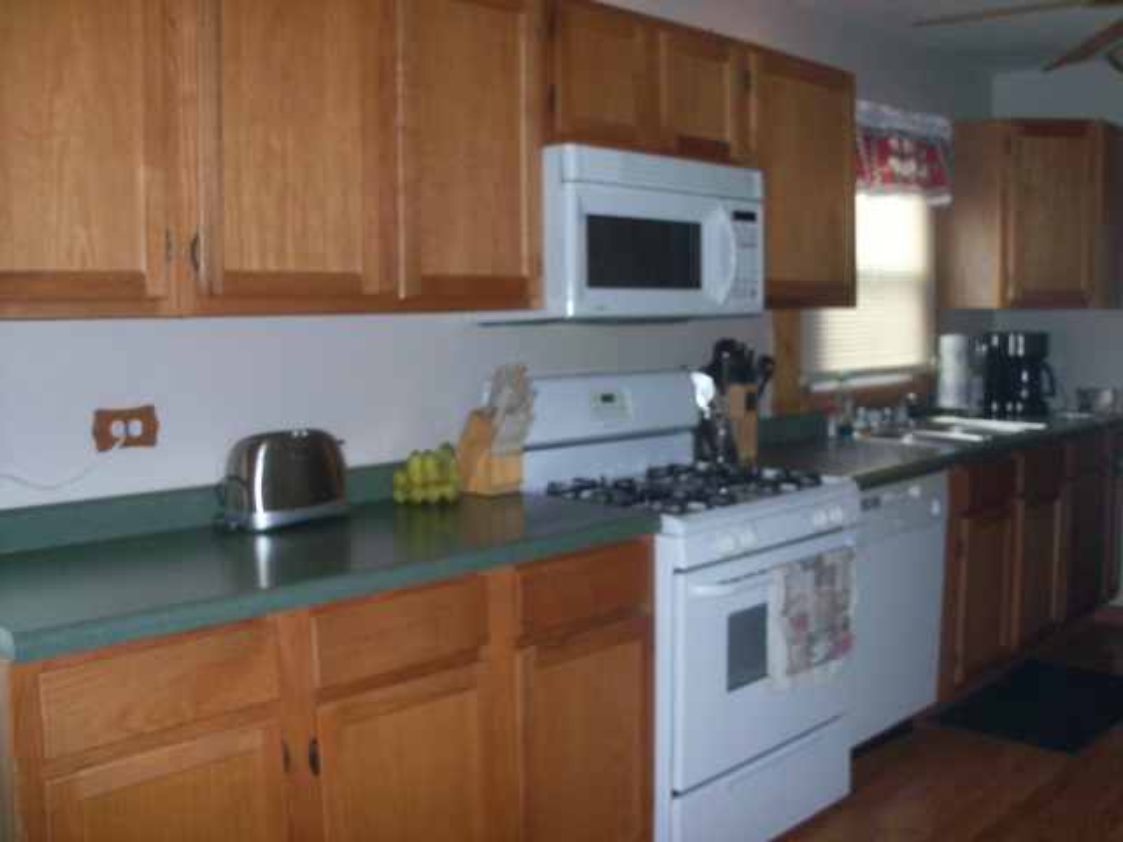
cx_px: 562
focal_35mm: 35
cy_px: 421
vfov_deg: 40.7
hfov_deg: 52.6
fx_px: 1135
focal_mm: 6.3
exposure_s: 1/30
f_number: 3
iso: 125
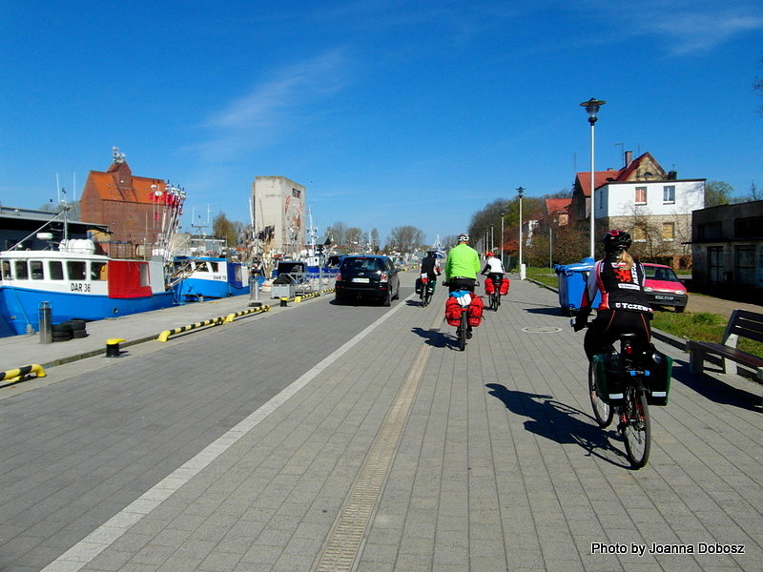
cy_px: 286
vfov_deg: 56.8
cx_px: 382
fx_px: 529
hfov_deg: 71.6
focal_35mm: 24
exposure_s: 1/1500
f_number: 4.2
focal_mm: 4
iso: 100
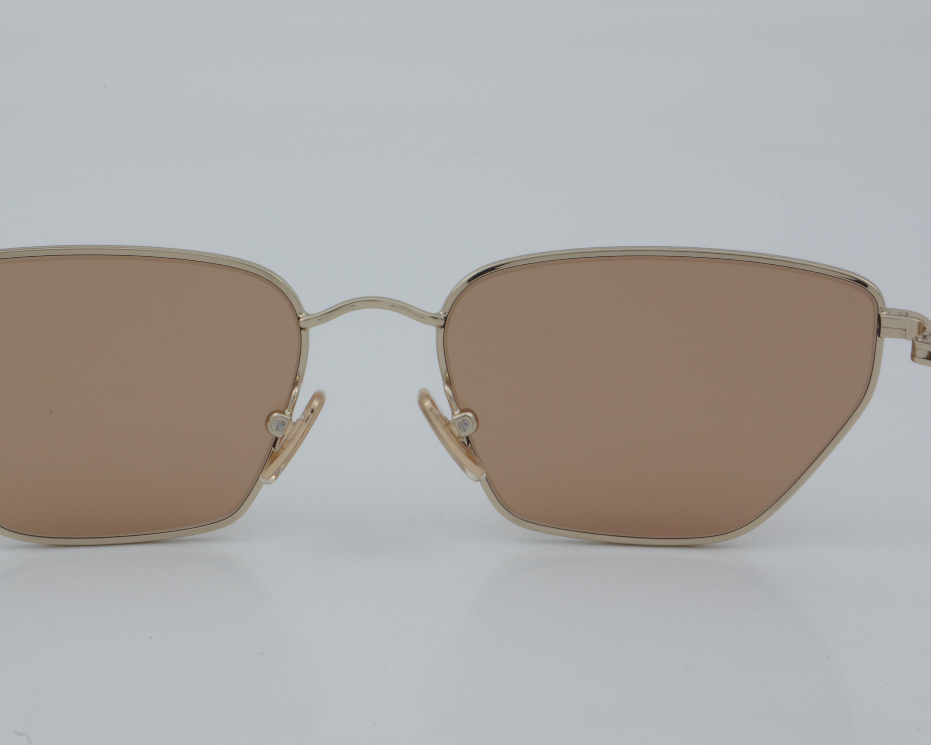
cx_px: 377
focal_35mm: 94
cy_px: 374
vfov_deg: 16.4
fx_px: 2578
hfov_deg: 20.4
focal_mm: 55
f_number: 32
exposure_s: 1/4
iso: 100
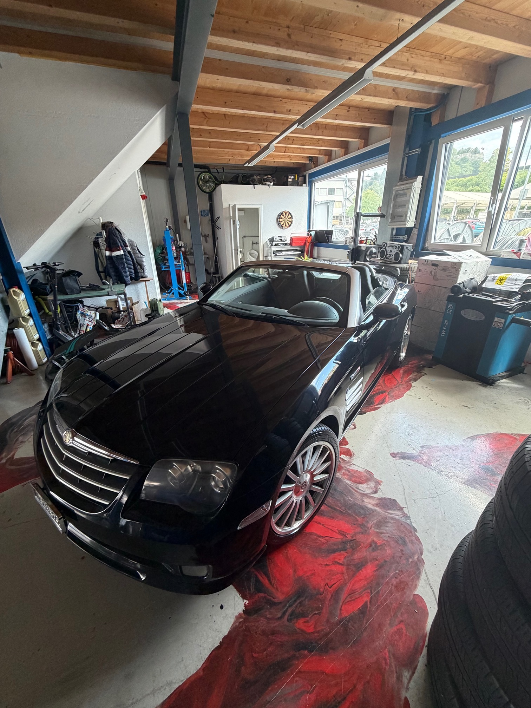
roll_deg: +0.3
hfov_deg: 85.7
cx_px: 266
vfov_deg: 102.1
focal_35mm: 14
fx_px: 286
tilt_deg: -23.7
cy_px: 354
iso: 250
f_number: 2.2
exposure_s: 1/121
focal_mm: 2.22
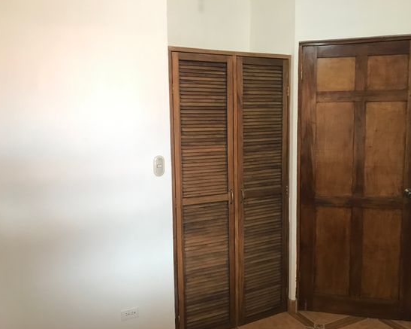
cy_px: 169
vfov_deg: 48.5
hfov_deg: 58.8
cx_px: 208
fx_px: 365
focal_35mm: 30
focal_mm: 3.99
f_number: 1.8
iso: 80
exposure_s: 1/15
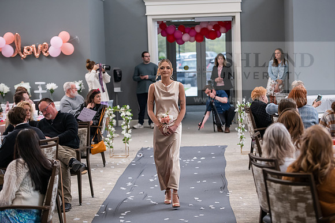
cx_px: 168
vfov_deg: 14.4
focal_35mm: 95
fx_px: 884
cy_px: 112
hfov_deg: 21.5
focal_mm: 95
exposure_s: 1/200
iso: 1600
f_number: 3.5
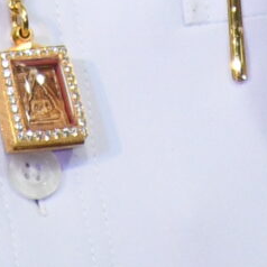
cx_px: -26
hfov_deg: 0.9
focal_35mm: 1921
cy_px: -629
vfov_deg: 0.9
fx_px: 16764
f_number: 5.6
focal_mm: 140
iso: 1250
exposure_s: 1/160
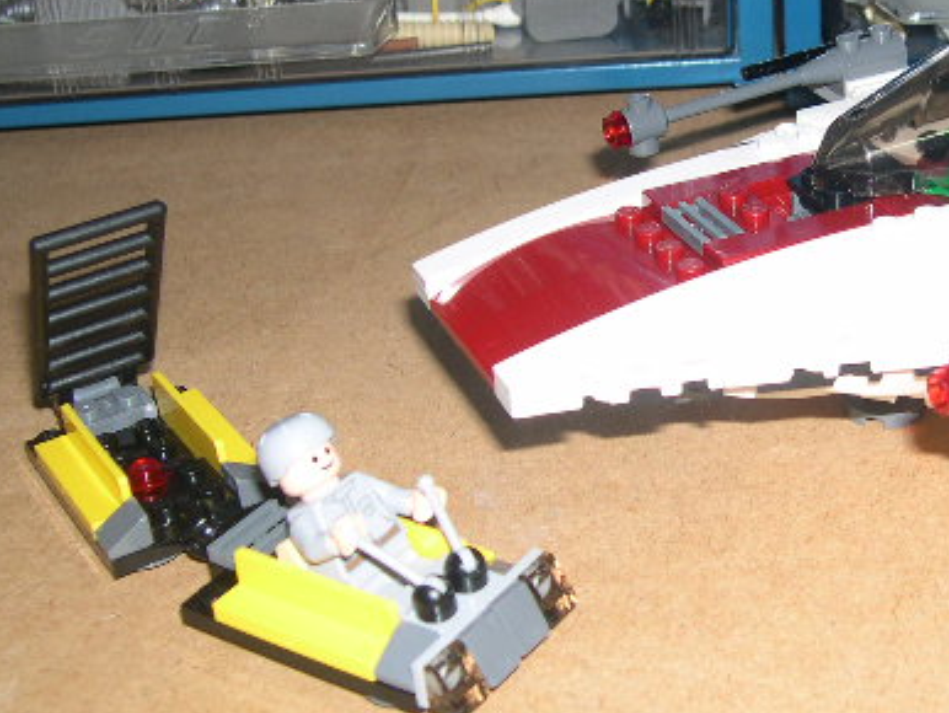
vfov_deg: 23.3
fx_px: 1728
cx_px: 718
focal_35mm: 63
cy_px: 300
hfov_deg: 30.2
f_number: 2.8
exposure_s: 1/60
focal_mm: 8
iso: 100
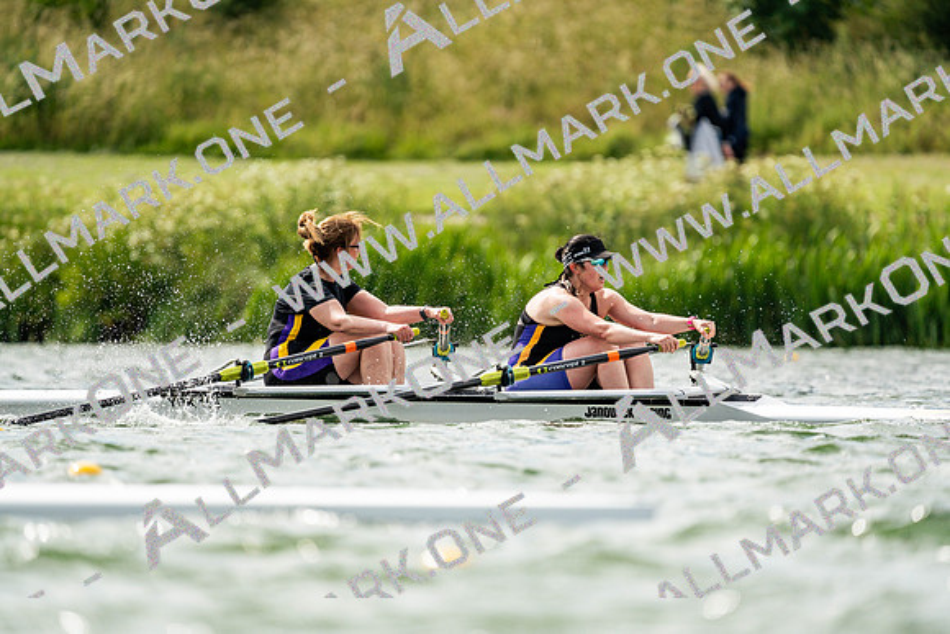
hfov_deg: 3.4
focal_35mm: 600
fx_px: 15836
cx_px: 475
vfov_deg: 2.3
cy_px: 317
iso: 400
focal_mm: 600
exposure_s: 1/2000
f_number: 6.3
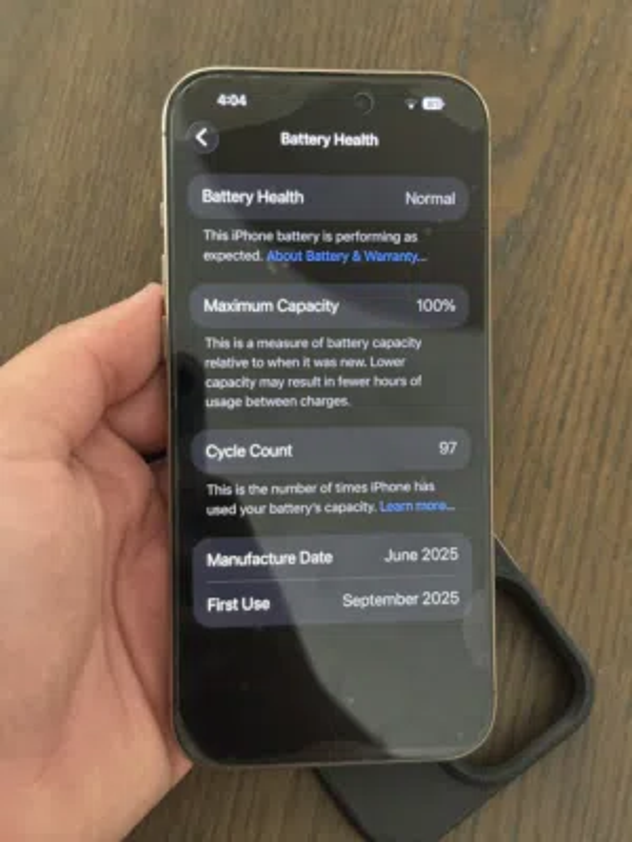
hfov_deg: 30.3
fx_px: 1168
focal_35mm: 48
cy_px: 421
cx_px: 316
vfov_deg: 39.7
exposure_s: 1/27
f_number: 1.78
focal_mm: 6.76
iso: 800
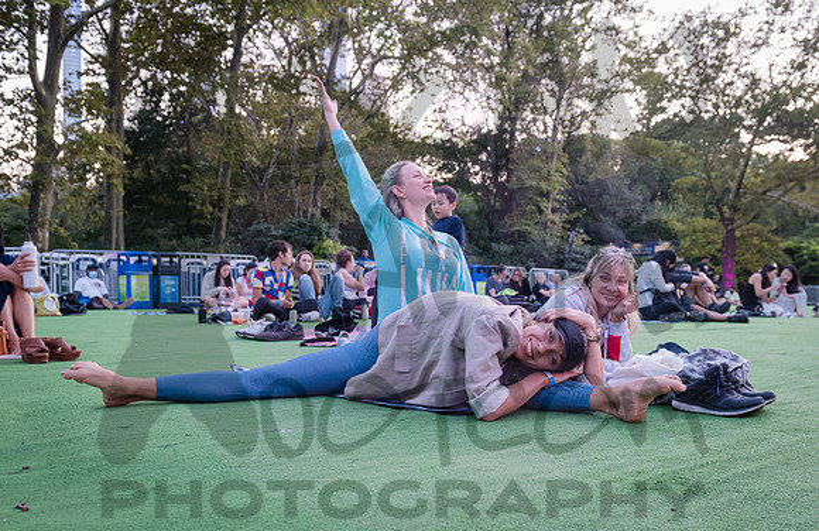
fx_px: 843
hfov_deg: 51.6
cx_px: 463
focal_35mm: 37
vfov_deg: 34.9
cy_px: 309
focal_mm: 27
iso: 1000
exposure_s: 1/200
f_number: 4.5
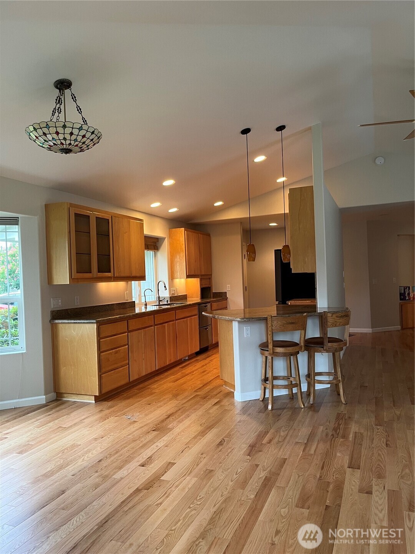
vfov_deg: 67.3
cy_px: 277
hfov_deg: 53.1
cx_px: 208
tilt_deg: -0.3
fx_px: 416
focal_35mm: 26
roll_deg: +3.1
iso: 160
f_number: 1.6
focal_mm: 5.1
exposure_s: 1/60
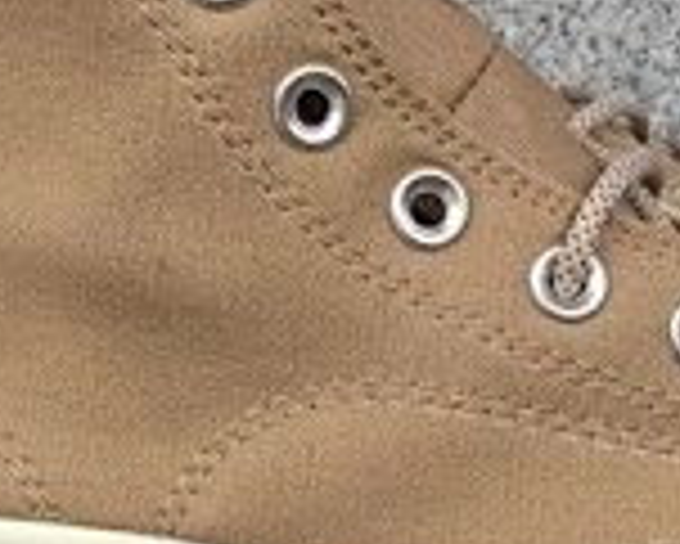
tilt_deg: -17.6
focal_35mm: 128
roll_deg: +0.9
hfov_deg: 15.0
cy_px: 602
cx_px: 360
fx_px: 2578
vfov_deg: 11.9
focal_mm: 3.3
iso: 25
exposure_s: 1/334
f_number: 2.4
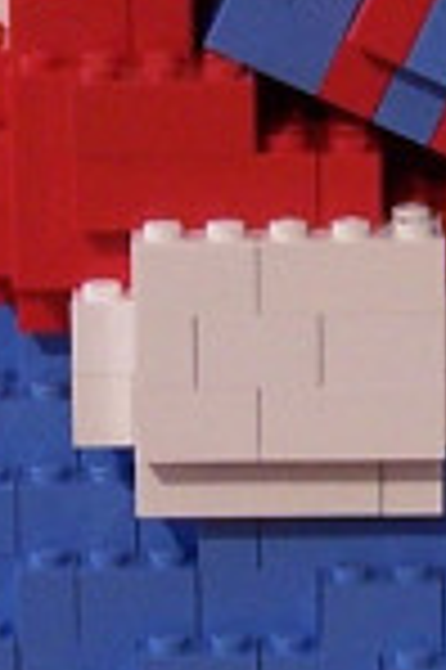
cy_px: 238
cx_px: 257
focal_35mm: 272
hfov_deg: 5.0
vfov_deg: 7.6
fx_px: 5066
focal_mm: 6.3
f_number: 2.8
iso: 80
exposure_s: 1/3
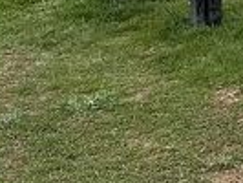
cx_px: 384
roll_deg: +1.4
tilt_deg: -11.0
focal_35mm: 144
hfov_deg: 12.9
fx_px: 1012
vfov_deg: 10.0
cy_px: -95
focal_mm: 6.86
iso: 80
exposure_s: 1/3247
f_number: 1.78
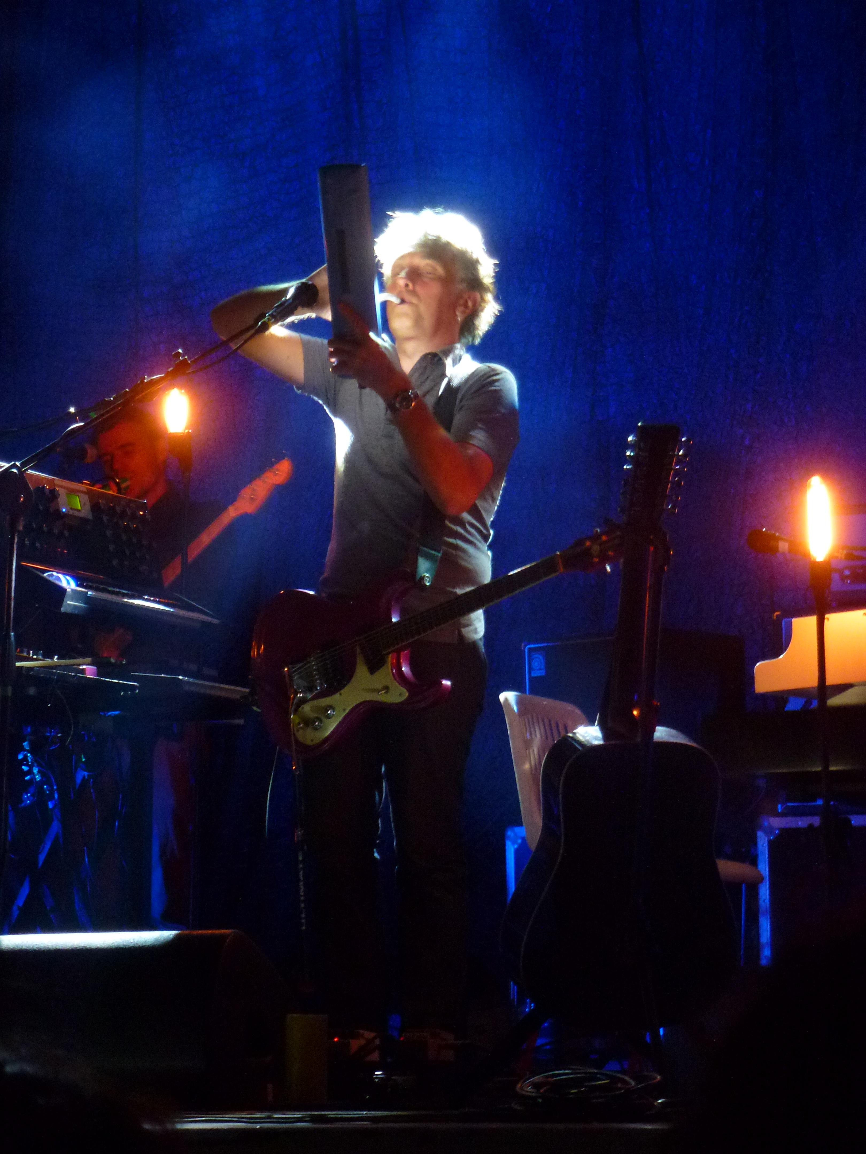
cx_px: 433
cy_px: 577
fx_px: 3769
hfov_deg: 13.1
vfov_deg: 17.4
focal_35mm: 113
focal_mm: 20.2
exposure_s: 1/4
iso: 400
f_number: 5.1
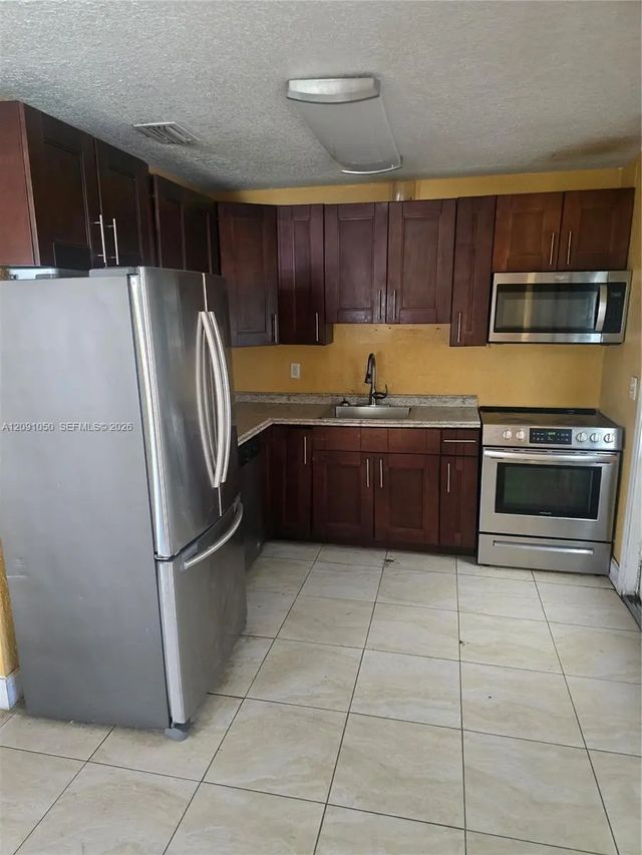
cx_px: 321
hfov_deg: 58.9
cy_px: 428
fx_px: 569
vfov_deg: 73.9
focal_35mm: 23
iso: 1250
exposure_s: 1/60
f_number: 1.7
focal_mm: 6.3
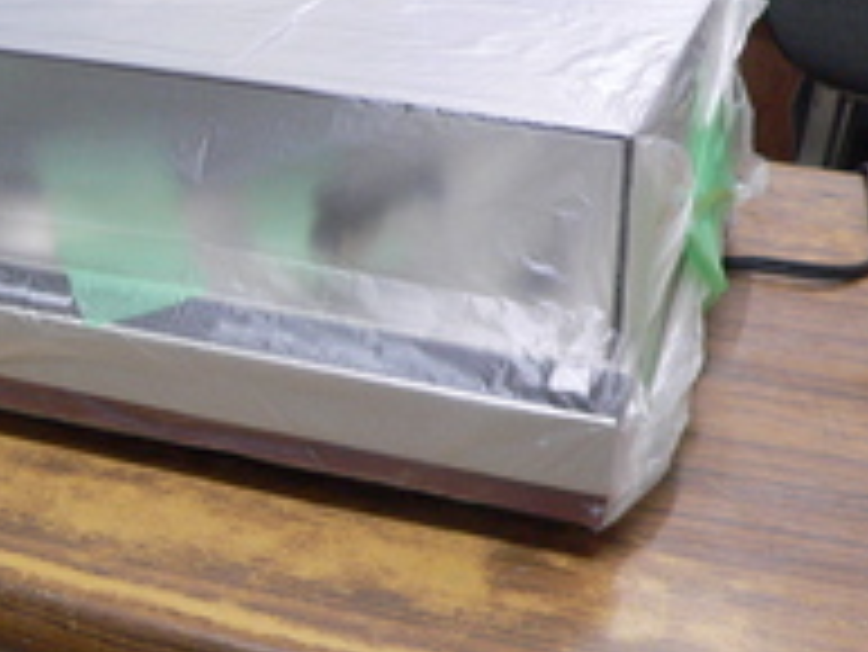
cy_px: 214
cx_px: 135
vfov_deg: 20.7
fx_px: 1781
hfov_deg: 26.7
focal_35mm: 71
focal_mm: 6
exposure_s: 1/10
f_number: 2.8
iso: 200
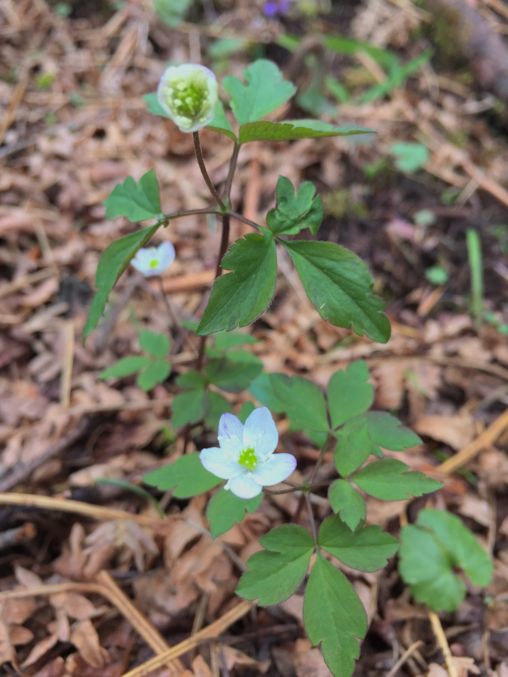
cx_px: 254
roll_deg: -8.5
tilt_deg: -37.1
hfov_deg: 48.2
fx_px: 567
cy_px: 338
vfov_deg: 61.7
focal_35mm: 29
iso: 32
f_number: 2.2
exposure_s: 1/128
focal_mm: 4.15
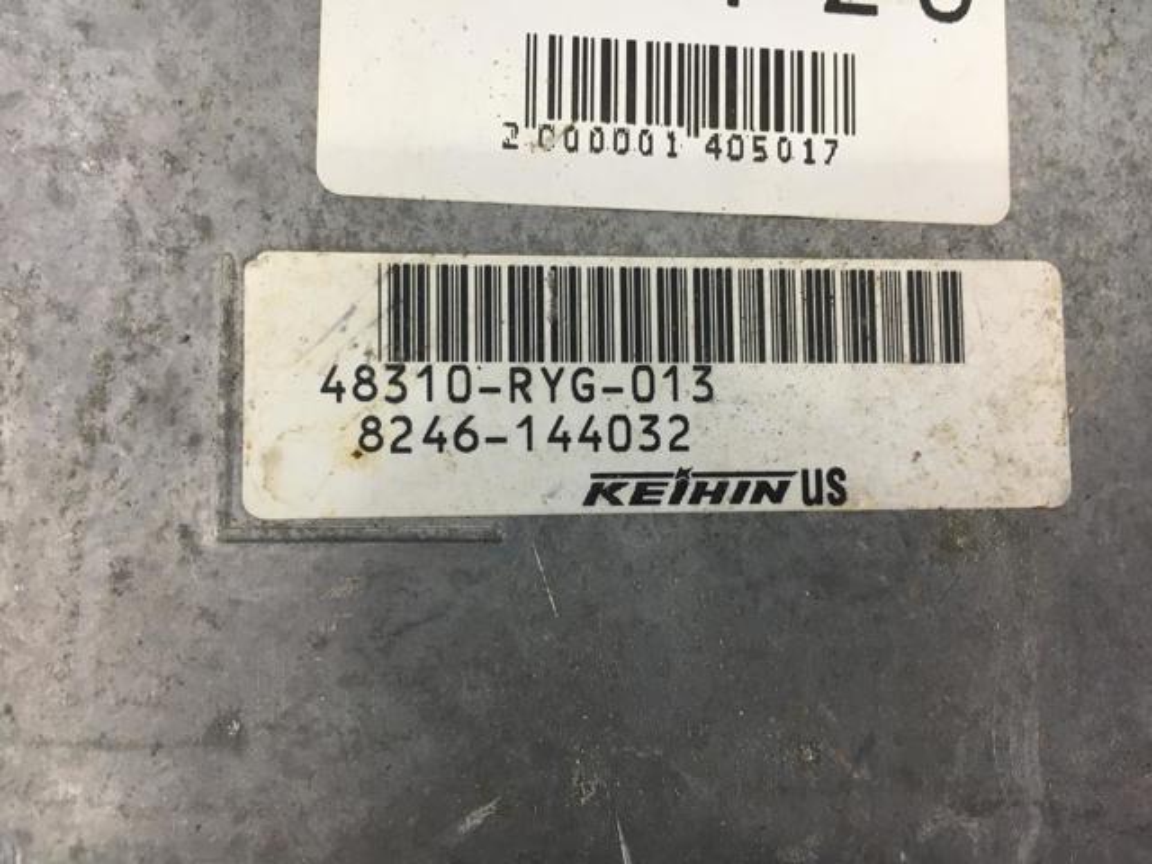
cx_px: 576
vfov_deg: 48.2
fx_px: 965
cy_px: 432
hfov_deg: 61.7
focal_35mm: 29
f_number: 2.2
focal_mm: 4.15
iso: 25
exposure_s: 1/33
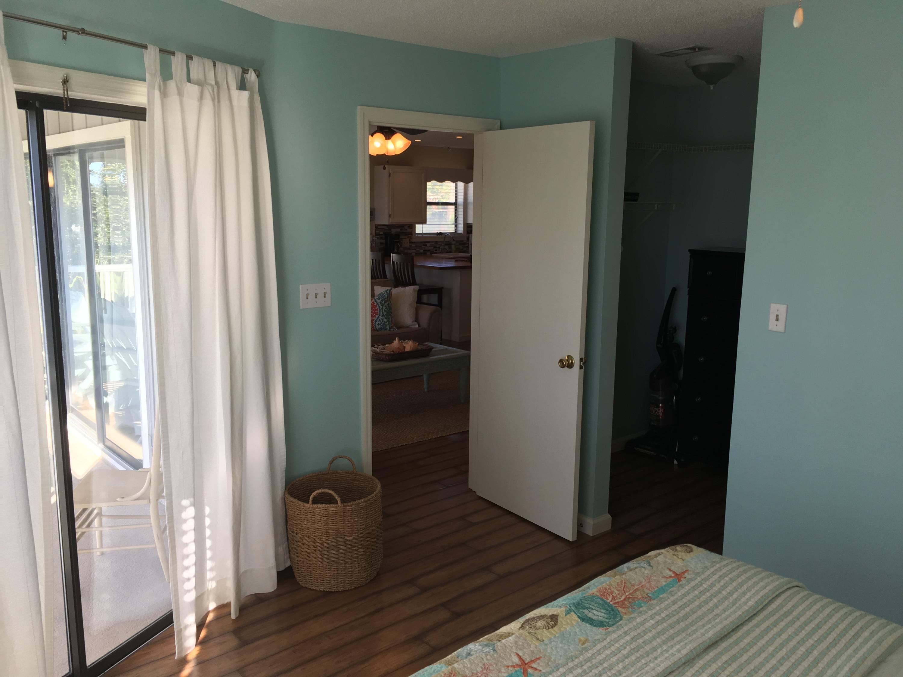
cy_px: 338
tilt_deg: -8.4
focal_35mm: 29
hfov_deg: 61.7
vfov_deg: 48.2
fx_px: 756
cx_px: 452
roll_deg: -0.3
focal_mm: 4.15
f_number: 2.2
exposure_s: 1/120
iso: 32
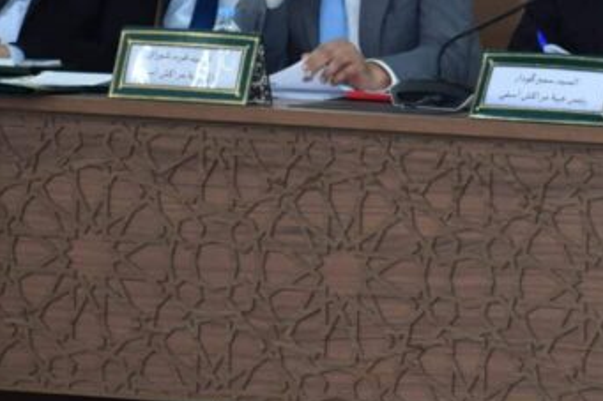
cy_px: 80
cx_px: 706
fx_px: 6948
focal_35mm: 415
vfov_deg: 3.3
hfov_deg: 5.0
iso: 800
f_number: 4.8
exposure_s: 1/80
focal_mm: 92
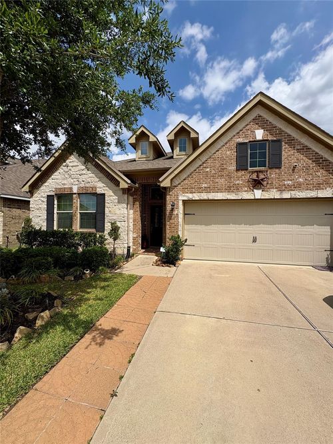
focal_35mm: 14
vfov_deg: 102.1
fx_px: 180
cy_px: 222
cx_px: 166
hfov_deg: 85.7
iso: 50
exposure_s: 1/3106
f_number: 2.2
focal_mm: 2.22
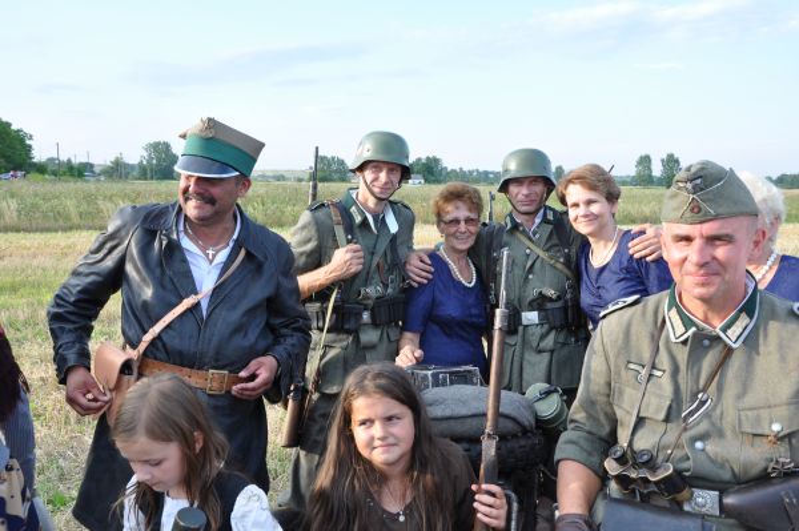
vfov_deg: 39.9
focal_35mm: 33
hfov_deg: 57.3
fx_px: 732
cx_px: 400
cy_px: 266
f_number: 8
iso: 250
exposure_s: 1/60
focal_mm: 22
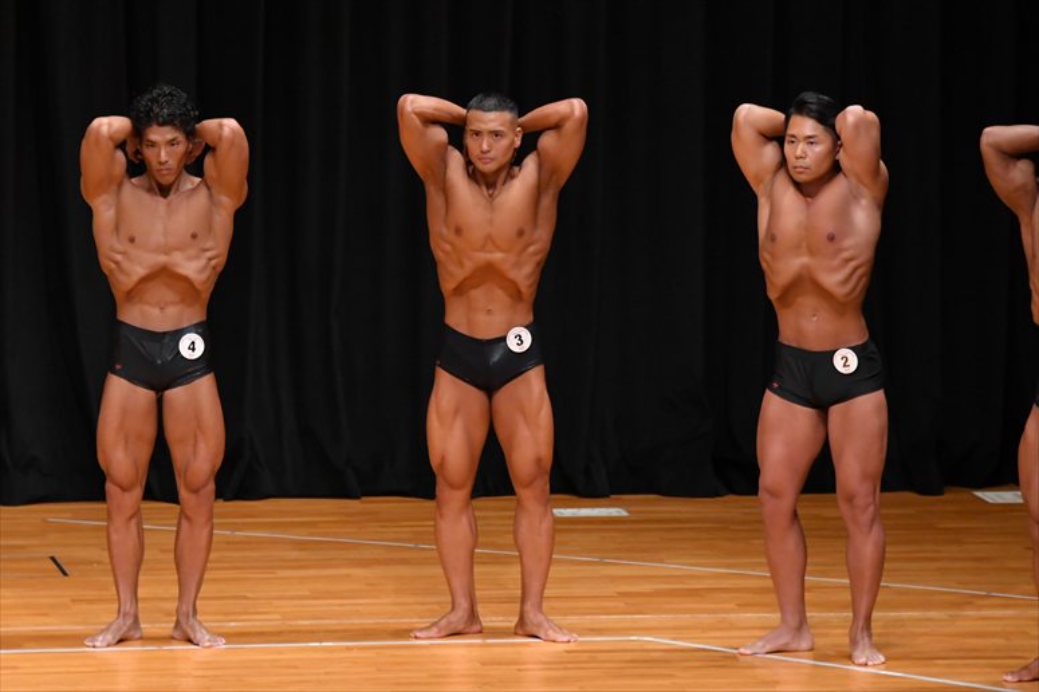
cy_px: 346
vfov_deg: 5.1
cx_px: 520
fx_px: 7789
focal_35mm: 270
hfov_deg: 7.6
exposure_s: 1/400
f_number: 5.6
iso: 4000
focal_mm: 180
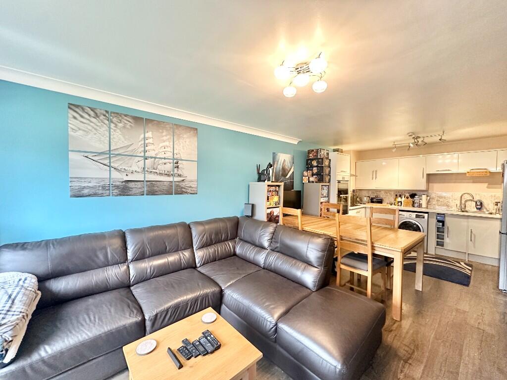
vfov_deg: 85.7
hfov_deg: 102.1
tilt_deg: -1.3
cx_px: 254
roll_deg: -0.3
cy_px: 190
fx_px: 205
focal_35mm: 14
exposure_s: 1/50
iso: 400
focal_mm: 2.22
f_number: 2.2
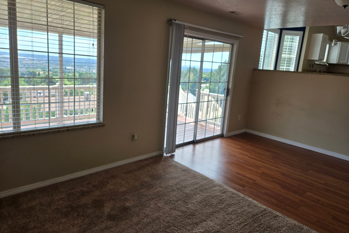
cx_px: 175
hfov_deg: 73.7
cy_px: 107
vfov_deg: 53.1
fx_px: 233
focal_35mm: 24
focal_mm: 5.4
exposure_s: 1/299
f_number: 1.8
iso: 25
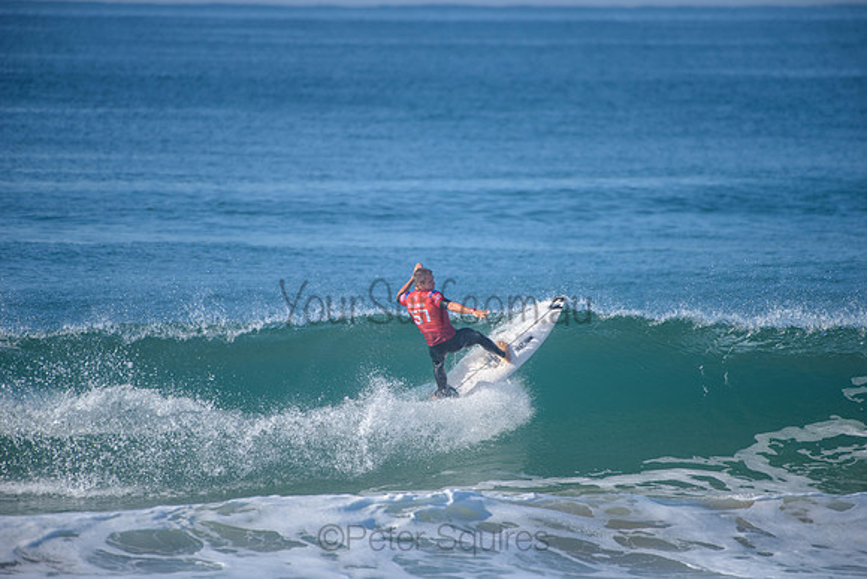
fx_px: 12044
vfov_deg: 2.8
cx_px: 434
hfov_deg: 4.1
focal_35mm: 500
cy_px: 290
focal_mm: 500
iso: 250
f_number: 5.6
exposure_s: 1/2000
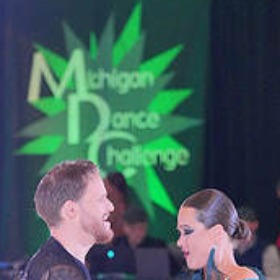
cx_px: 131
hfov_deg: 5.4
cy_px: 410
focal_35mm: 324
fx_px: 2965
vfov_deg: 5.4
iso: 6400
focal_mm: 113
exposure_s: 1/500
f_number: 3.5
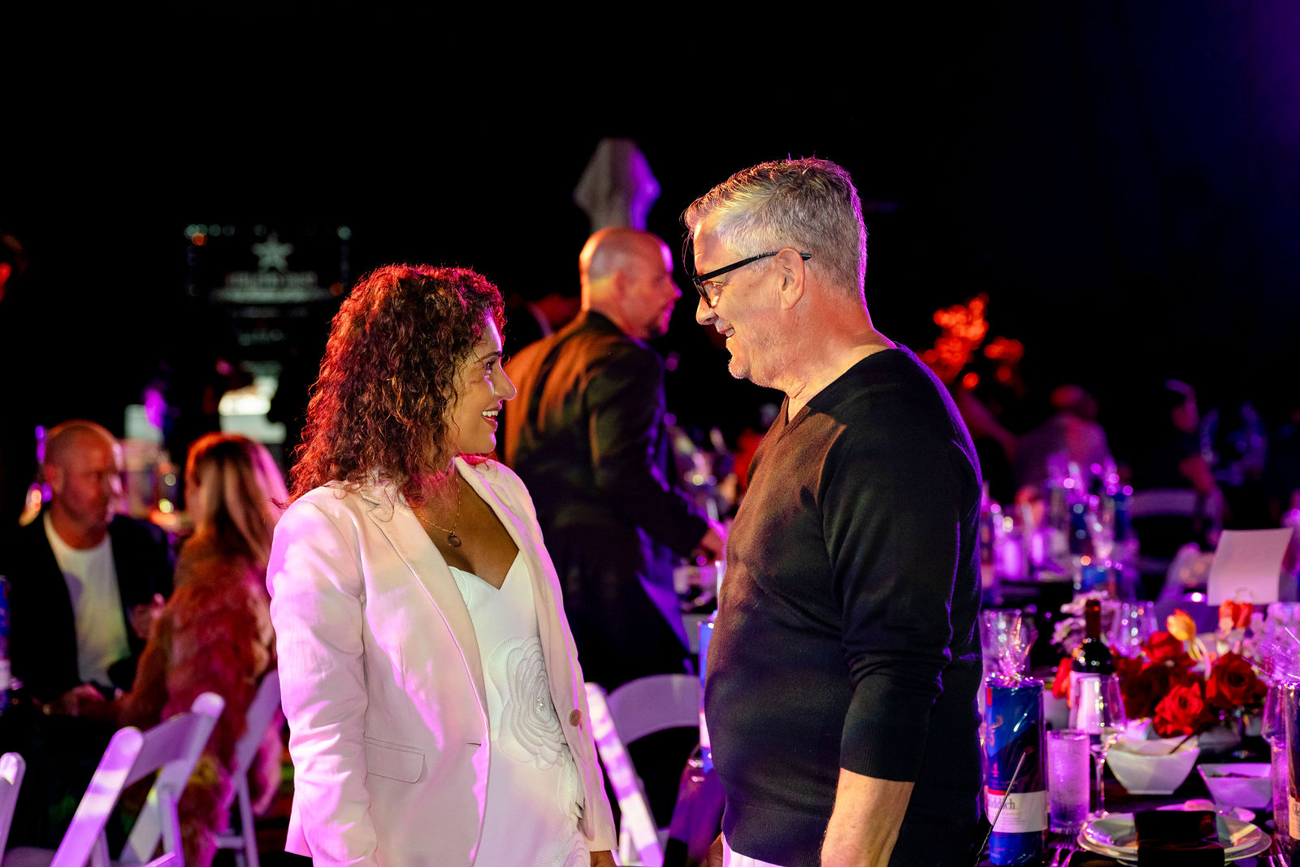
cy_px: 411
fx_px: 2417
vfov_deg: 20.3
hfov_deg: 30.1
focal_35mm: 67
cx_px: 655
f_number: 2.8
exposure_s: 1/250
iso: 2000
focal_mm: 62
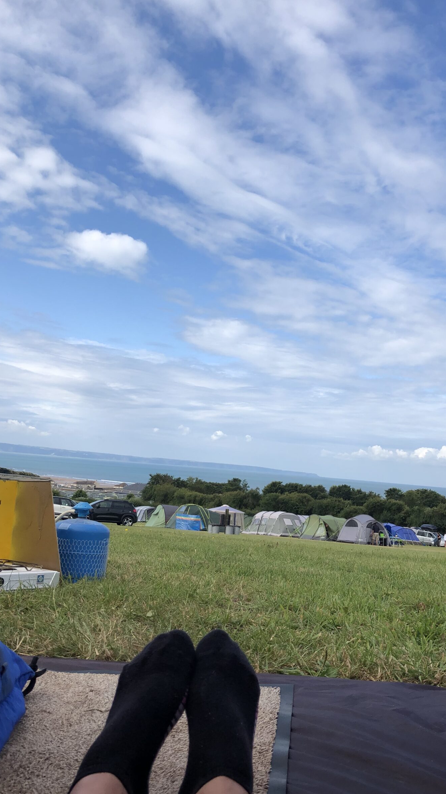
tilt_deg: +6.5
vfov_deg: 59.5
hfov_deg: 35.5
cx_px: 275
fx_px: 694
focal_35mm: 33
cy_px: 402
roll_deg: -4.1
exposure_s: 1/2183
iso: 20
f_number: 1.8
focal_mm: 3.99
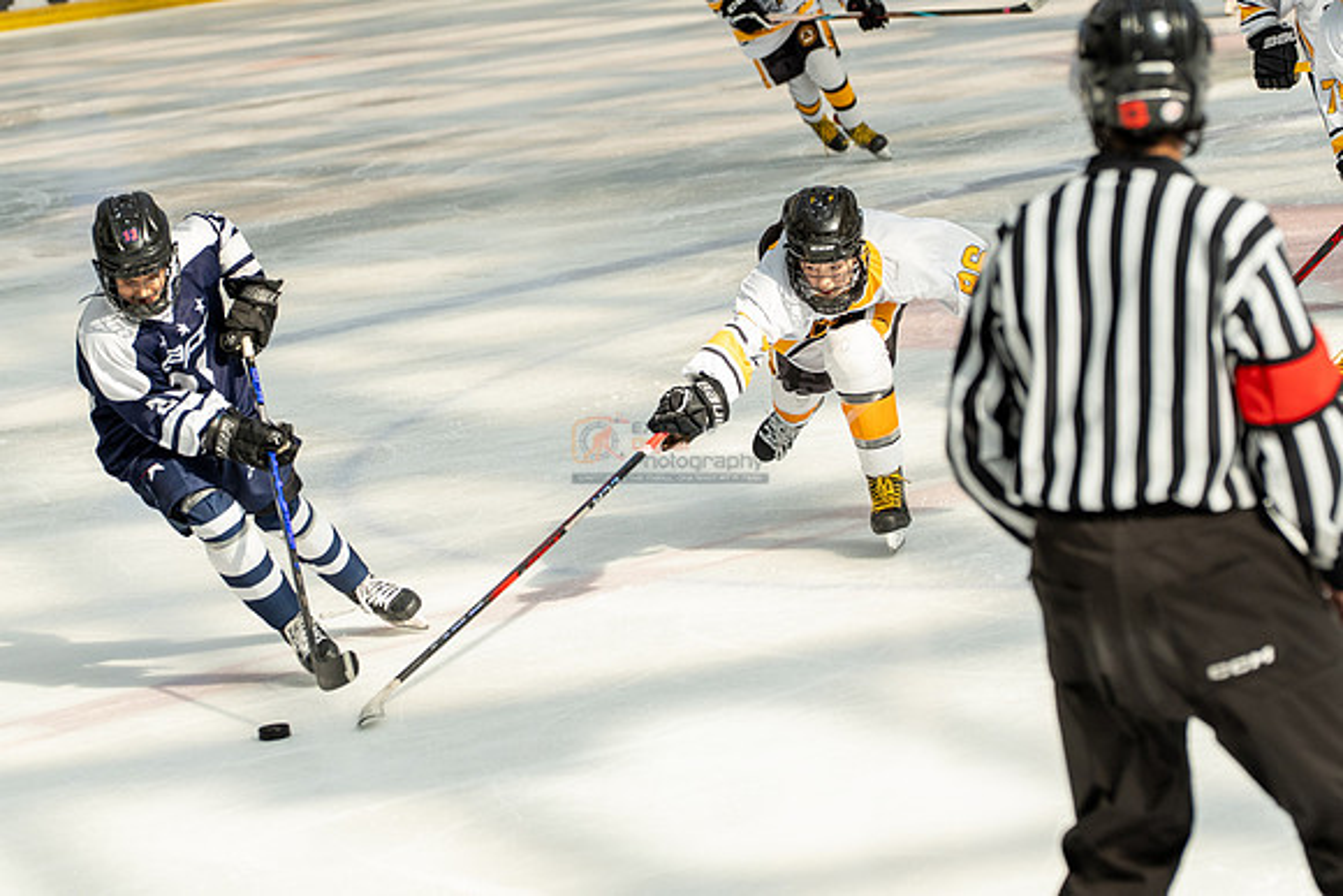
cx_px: 672
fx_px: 5709
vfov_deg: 9.0
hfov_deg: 13.4
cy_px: 448
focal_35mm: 153
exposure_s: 1/1600
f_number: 3.5
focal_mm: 102
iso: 800
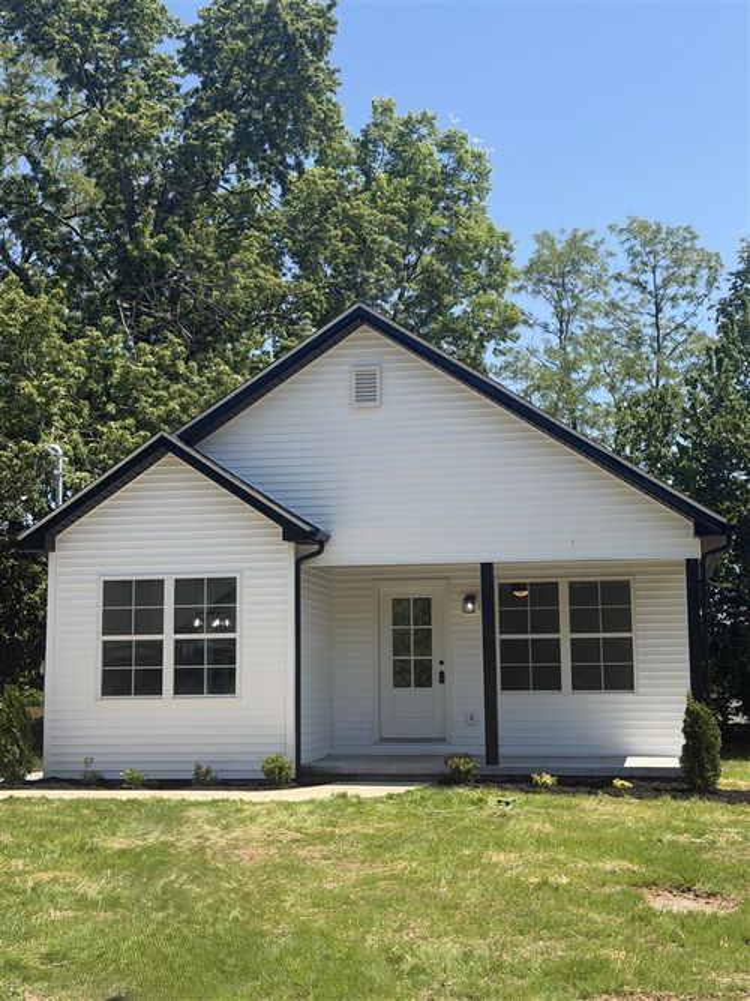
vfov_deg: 39.7
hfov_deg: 30.3
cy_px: 500
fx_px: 1387
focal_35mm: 48
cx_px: 375
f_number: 1.78
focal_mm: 6.76
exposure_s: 1/3891
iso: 80
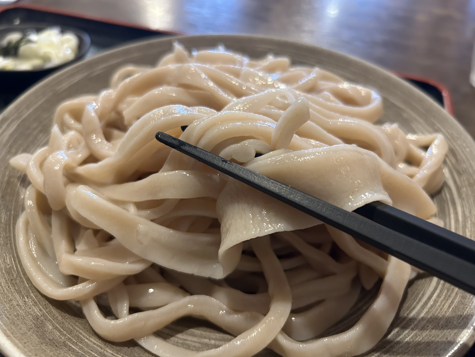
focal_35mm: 26
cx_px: 238
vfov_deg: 53.1
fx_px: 357
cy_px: 178
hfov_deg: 67.3
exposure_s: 1/50
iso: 400
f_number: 1.5
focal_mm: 5.7
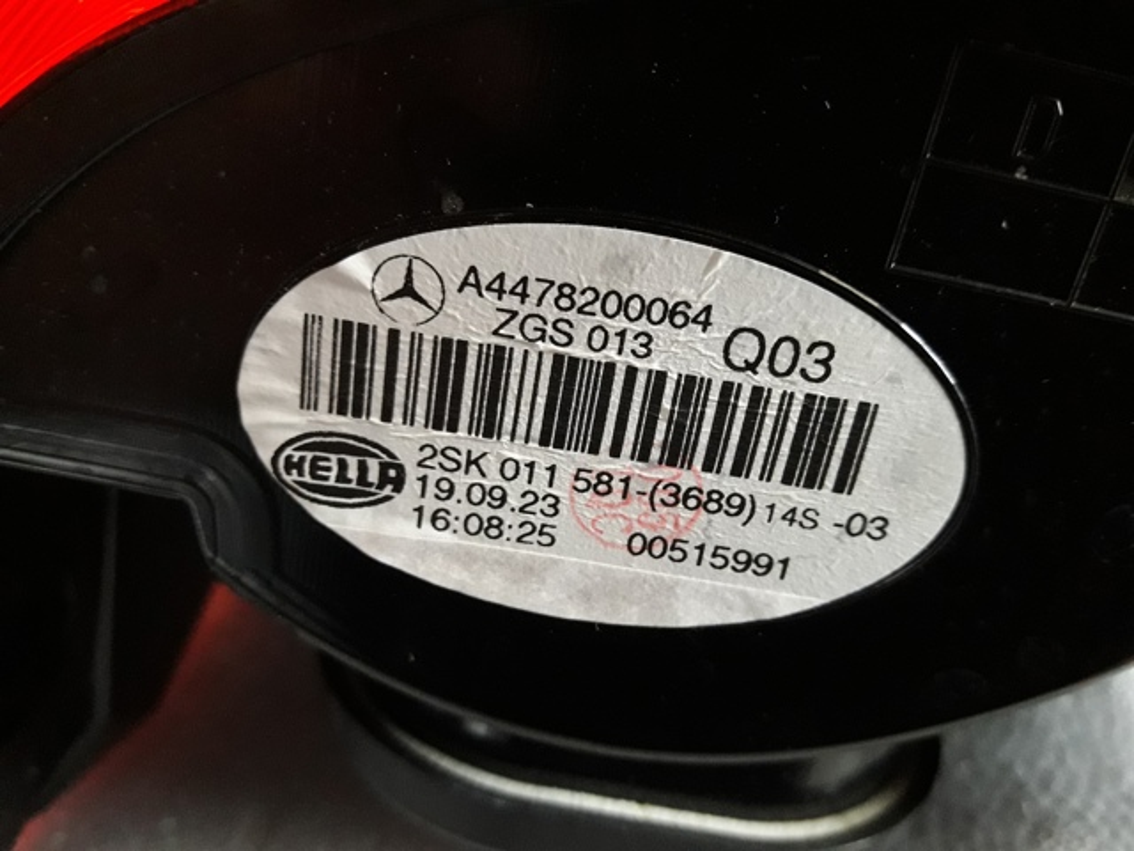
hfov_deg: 63.4
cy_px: 426
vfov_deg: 49.7
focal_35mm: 28
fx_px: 917
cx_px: 567
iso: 400
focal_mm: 3.7
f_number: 1.9
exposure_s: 1/17
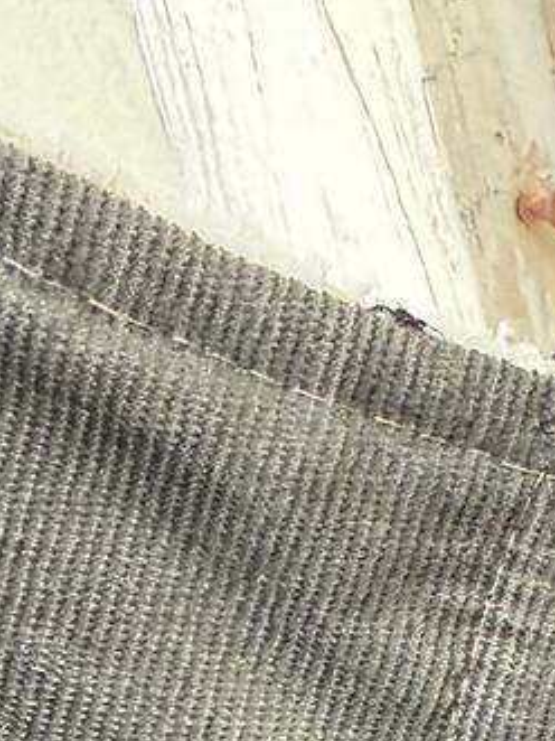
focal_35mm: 87
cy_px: 1086
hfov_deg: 16.3
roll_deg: +18.9
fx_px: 1861
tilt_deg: -39.0
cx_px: 665
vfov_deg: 19.8
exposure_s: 1/99
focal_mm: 2.22
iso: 200
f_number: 2.2
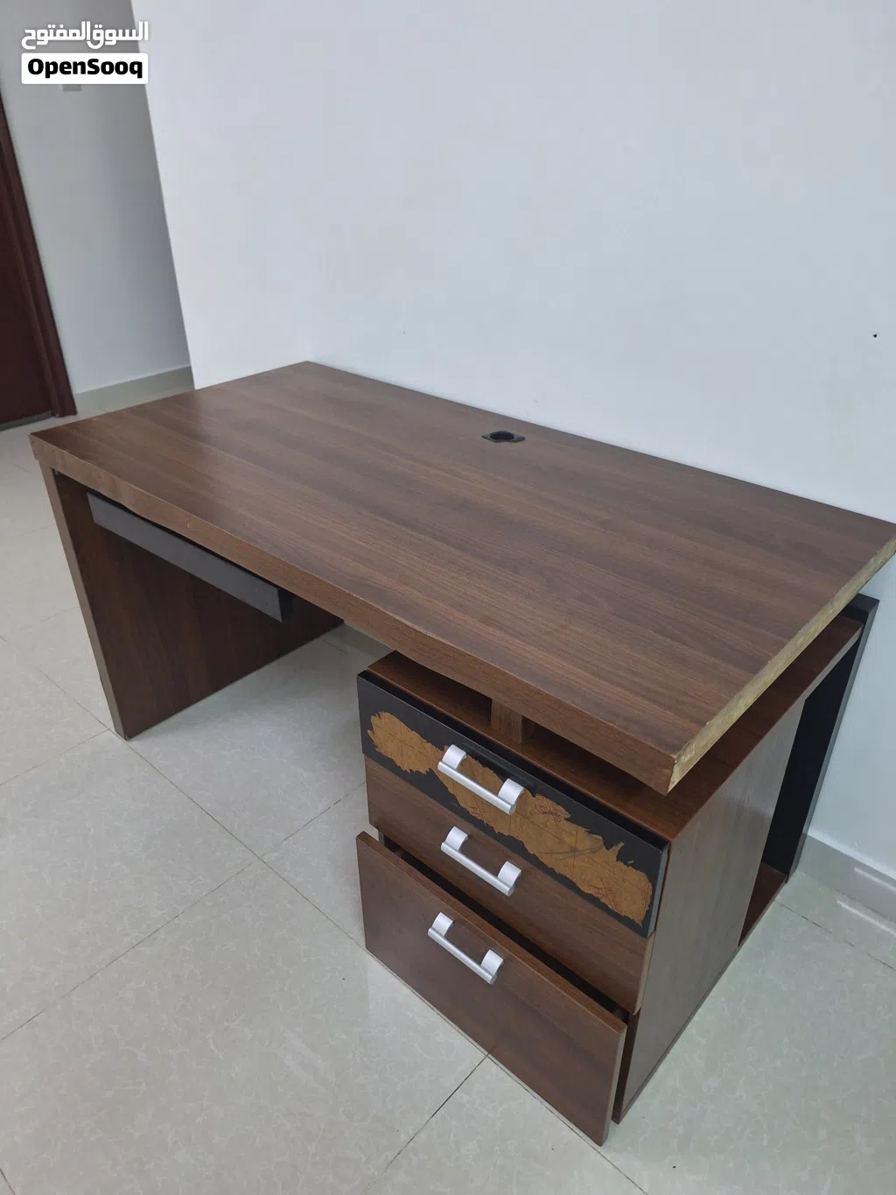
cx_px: 448
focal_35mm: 23
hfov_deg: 58.9
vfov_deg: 73.9
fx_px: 794
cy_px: 598
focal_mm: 5.54
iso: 200
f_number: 1.8
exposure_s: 1/33
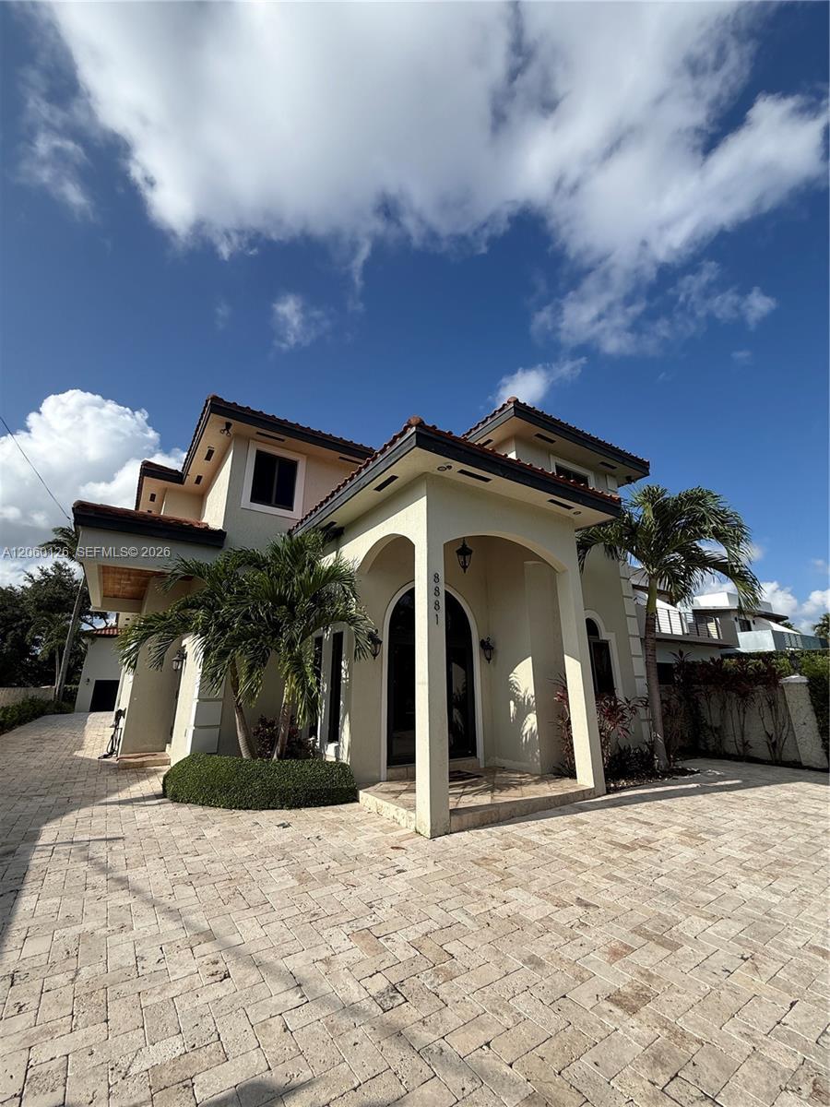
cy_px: 554
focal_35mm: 14
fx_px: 448
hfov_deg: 85.7
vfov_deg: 102.1
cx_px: 415
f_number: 2.2
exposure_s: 1/1848
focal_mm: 2.22
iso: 50
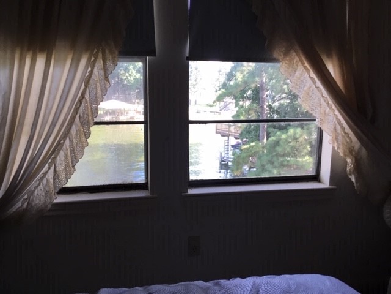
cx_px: 196
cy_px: 147
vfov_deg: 45.4
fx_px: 350
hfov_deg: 58.4
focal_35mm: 31
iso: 25
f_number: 2.4
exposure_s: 1/30
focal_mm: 3.3
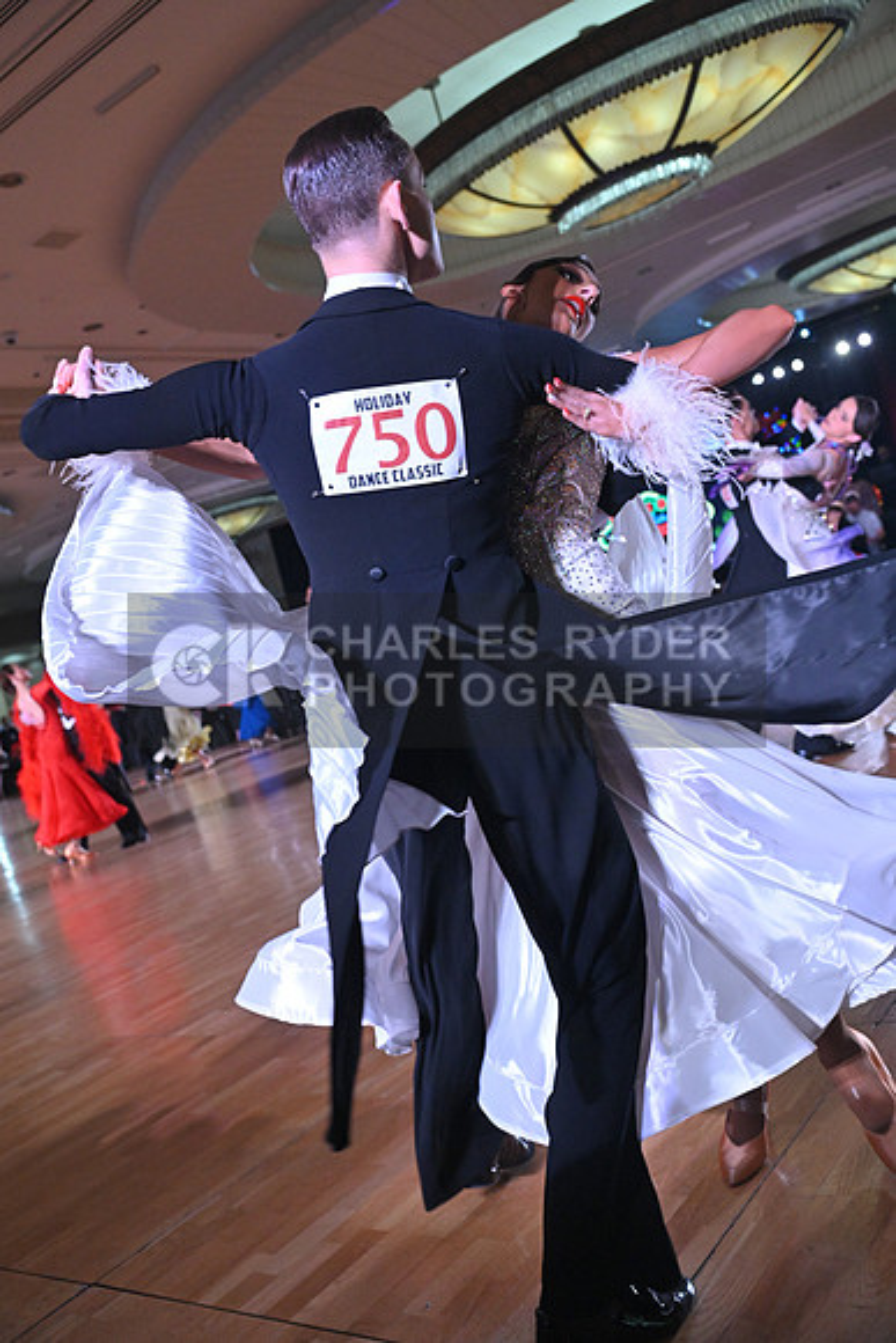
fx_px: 1268
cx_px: 448
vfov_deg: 55.8
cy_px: 672
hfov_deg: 38.9
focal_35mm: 34
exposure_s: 1/400
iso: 4000
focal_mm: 34
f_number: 5
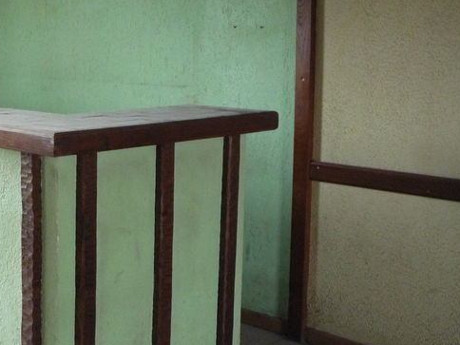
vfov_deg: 23.5
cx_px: 27
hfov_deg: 29.6
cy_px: 96
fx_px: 824
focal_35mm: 62
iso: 400
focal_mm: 5.2
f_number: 3.3
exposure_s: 1/15
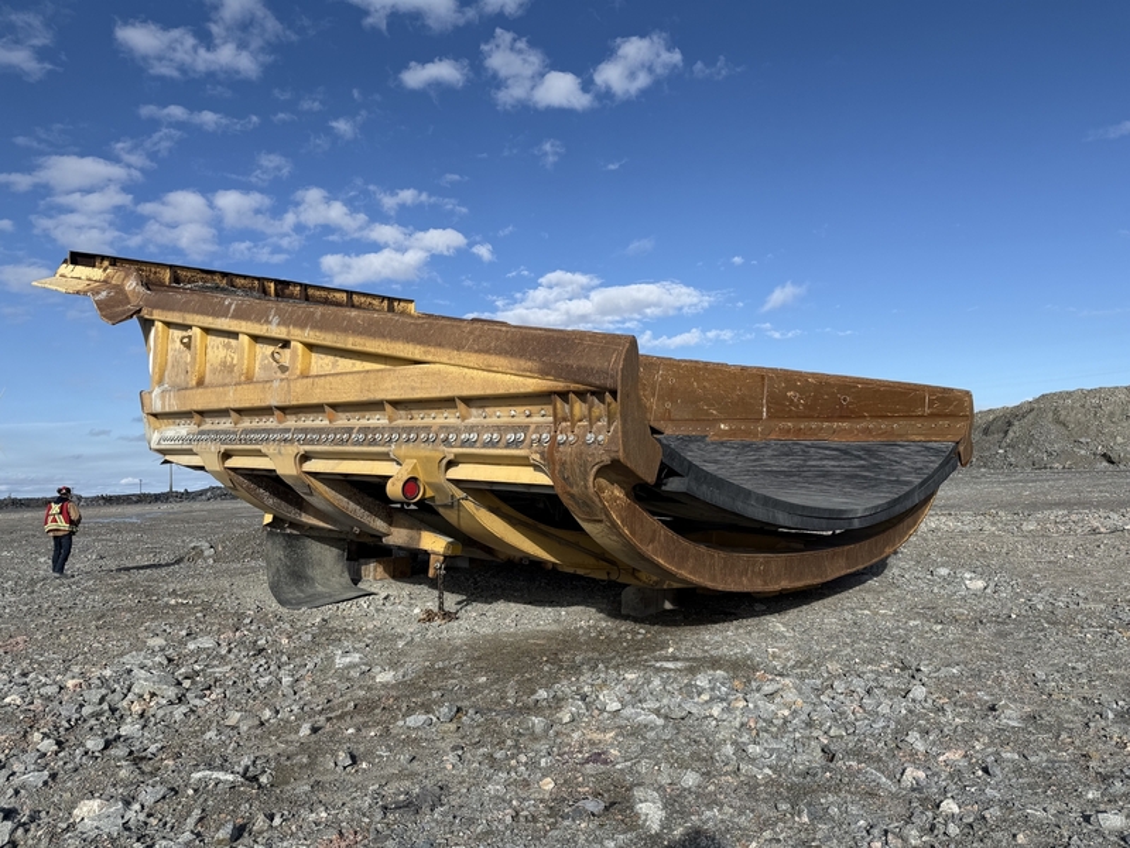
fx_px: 783
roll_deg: +3.1
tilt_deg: +2.8
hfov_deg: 71.6
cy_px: 424
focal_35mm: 24
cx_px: 565
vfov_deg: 56.8
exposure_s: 1/5714
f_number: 1.78
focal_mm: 6.76
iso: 80
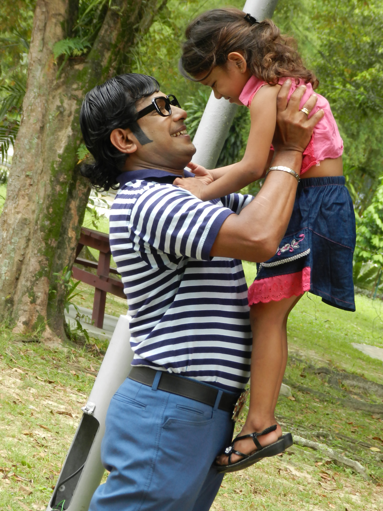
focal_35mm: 175
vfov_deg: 11.3
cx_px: 201
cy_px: 256
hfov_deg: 8.5
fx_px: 2582
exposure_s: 1/80
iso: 160
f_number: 5.3
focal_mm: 28.4
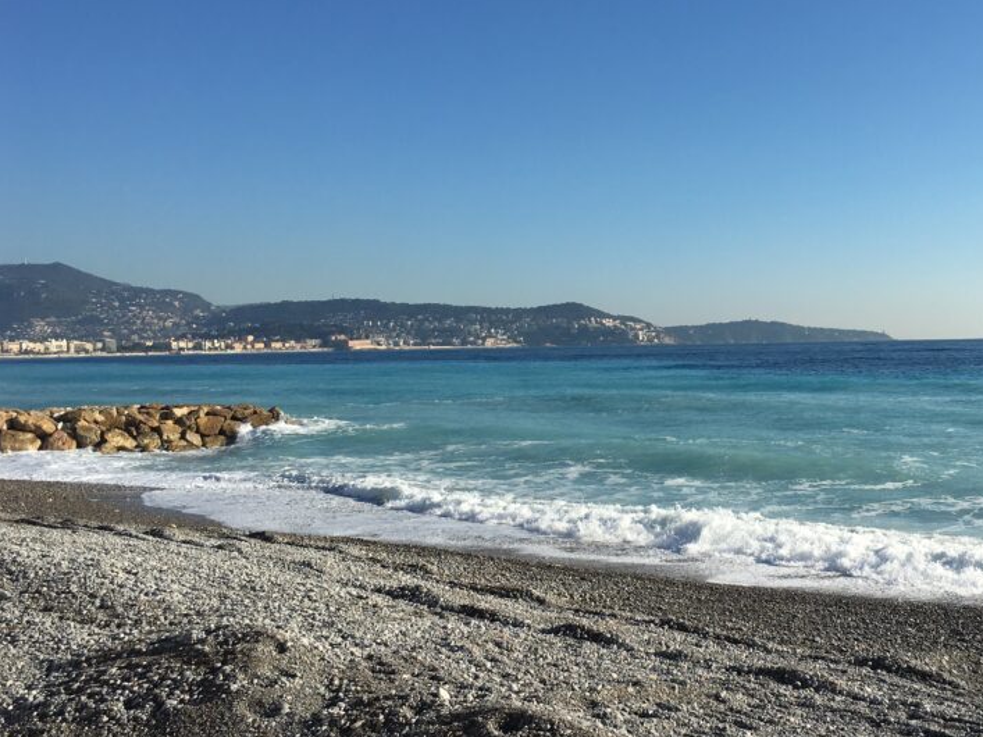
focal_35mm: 42
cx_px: 665
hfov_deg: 44.1
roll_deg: +1.1
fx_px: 1192
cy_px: 346
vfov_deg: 34.3
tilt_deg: -1.0
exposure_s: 1/2747
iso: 25
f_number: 2.2
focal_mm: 4.15
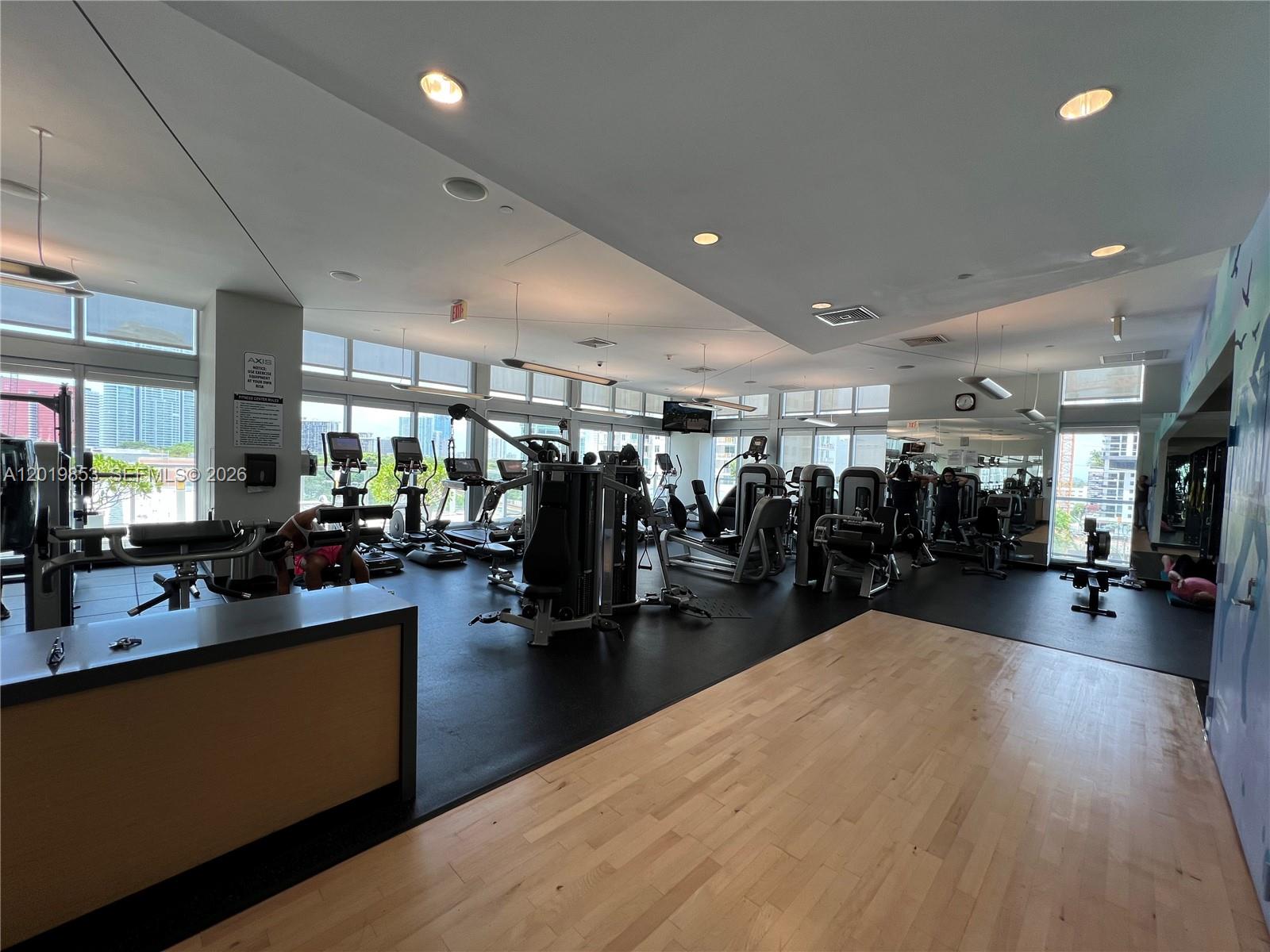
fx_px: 477
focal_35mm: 13
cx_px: 635
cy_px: 476
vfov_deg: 89.9
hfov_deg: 106.2
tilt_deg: -0.6
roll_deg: -2.1
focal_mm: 1.57
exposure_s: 1/120
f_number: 1.8
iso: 40
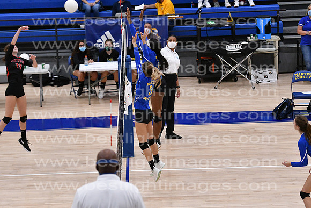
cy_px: 104
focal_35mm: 153
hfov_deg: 13.4
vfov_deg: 9.0
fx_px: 1322
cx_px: 156
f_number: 3.2
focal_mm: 102
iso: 6400
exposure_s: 1/1250
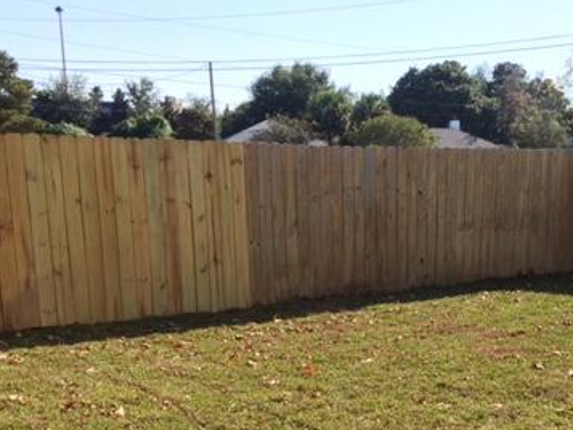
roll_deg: -0.2
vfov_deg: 27.2
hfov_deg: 36.0
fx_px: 861
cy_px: 377
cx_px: 430
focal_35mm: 52
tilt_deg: -12.5
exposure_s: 1/1014
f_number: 2.2
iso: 32
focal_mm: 4.15
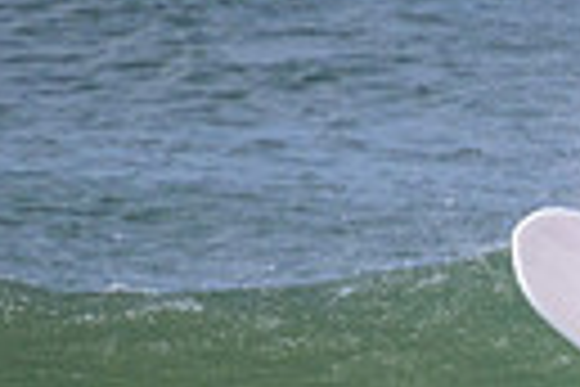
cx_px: 971
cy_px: 515
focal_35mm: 3600
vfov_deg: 0.4
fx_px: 57995
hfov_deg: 0.6
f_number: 11
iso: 1000
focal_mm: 800
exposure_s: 1/2000
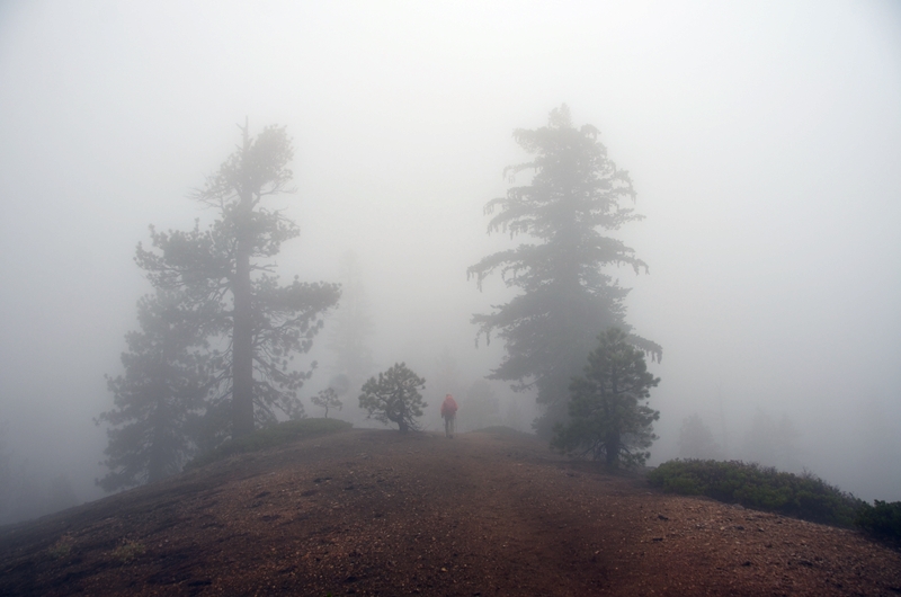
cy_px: 298
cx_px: 450
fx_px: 674
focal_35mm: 27
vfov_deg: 47.7
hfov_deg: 67.5
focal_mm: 18
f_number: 5.6
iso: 100
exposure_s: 1/125
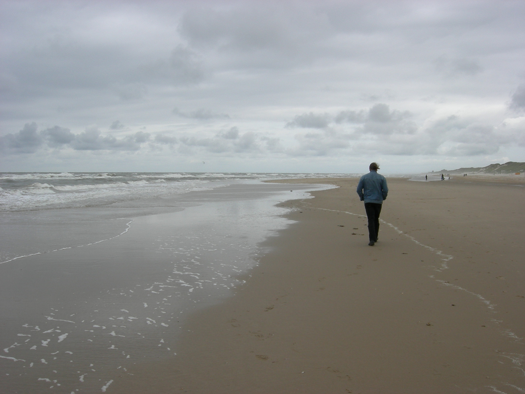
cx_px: 262
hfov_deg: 51.4
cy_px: 197
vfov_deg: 39.7
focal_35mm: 36
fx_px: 546
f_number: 6
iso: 64
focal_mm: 7.5
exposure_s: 1/190
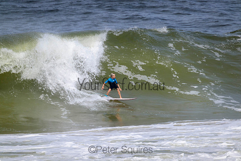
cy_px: 80
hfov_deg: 2.6
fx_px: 5357
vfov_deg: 1.7
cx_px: 120
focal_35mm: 800
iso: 640
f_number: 11
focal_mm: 800
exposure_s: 1/2000
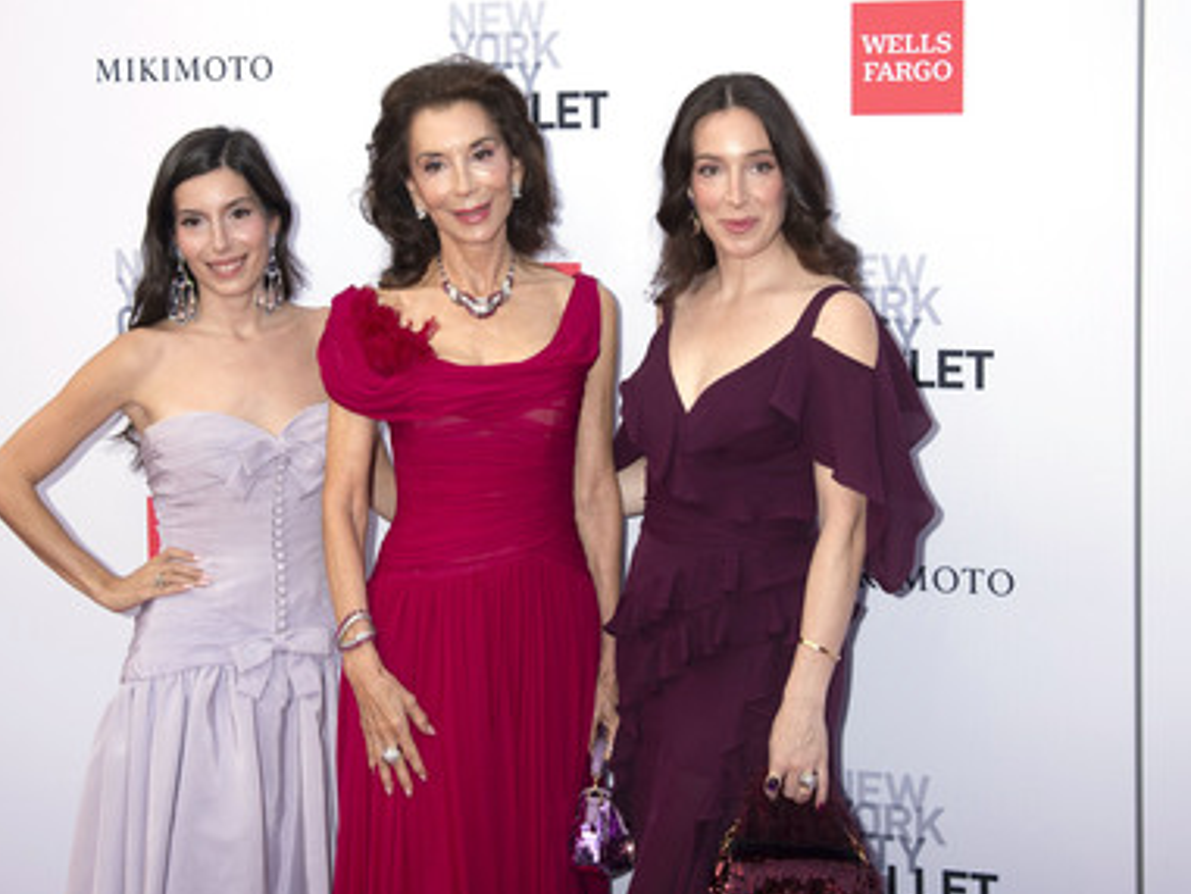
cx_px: 499
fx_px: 1721
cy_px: 460
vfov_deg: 29.1
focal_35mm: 50
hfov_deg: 38.1
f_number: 5.6
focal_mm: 44
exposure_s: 1/200
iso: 500
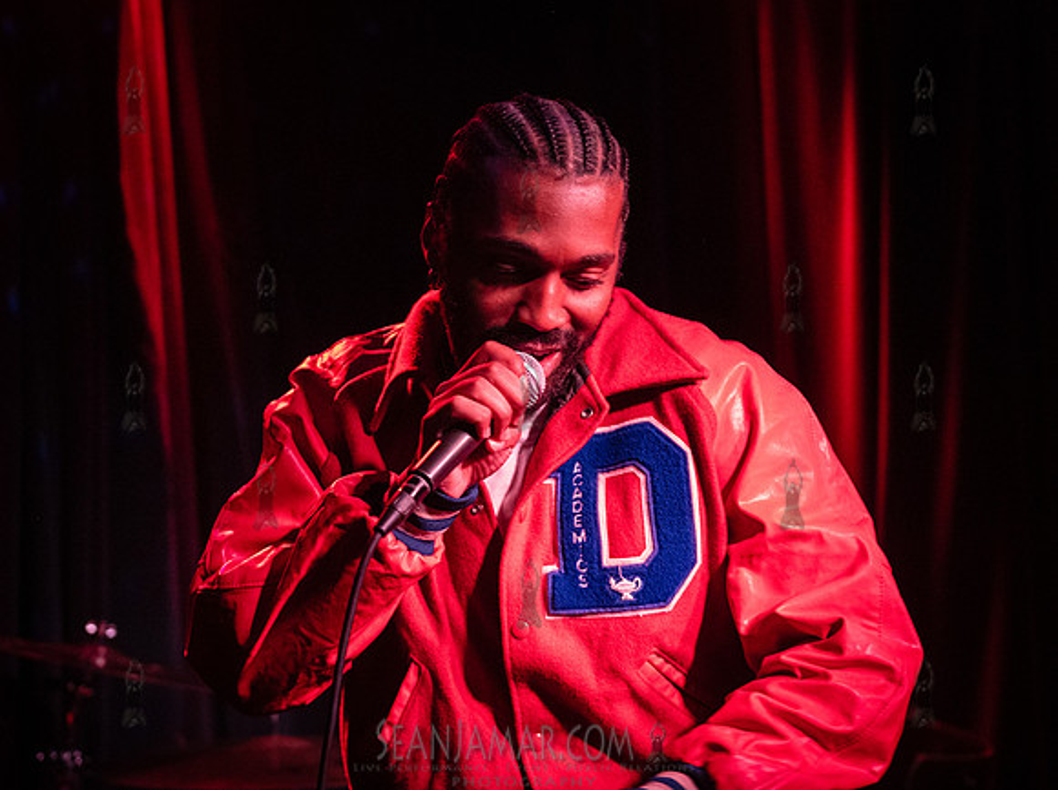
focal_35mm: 51
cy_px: 368
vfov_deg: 28.6
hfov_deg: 37.6
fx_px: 1549
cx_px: 423
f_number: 3.5
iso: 12800
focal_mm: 44
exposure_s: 1/320
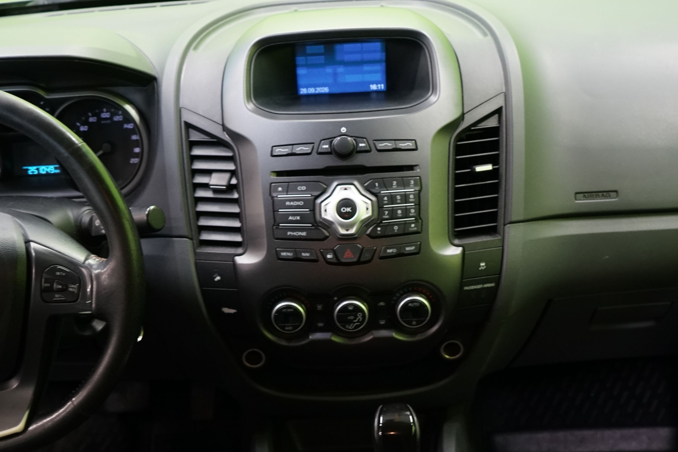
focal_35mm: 50
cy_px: 348
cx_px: 338
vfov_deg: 26.6
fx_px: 942
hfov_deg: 39.6
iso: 1600
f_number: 5
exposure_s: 1/20
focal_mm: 28
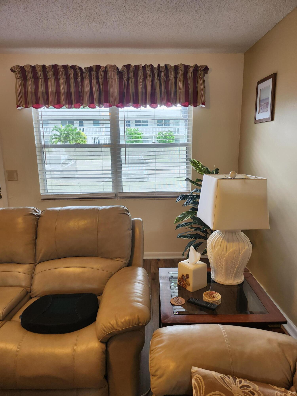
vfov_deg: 71.6
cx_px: 148
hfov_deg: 56.8
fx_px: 275
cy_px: 198
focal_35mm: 24
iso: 160
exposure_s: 1/120
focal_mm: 5
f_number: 1.8
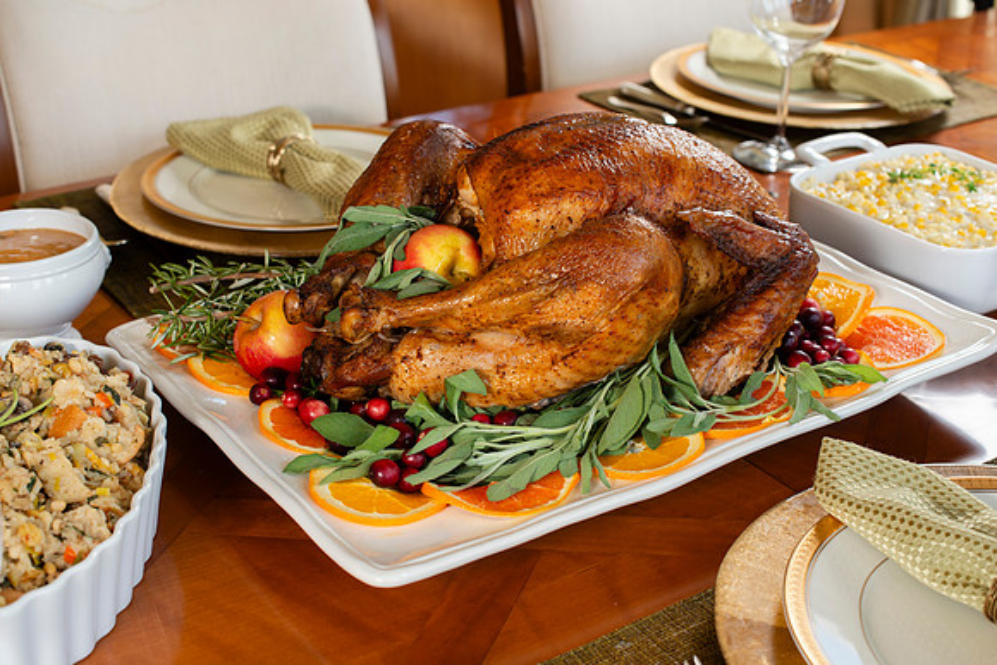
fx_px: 1385
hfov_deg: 39.6
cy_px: 332
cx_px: 498
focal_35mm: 50
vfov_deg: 27.0
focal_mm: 50
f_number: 6.3
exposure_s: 1/60
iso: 200
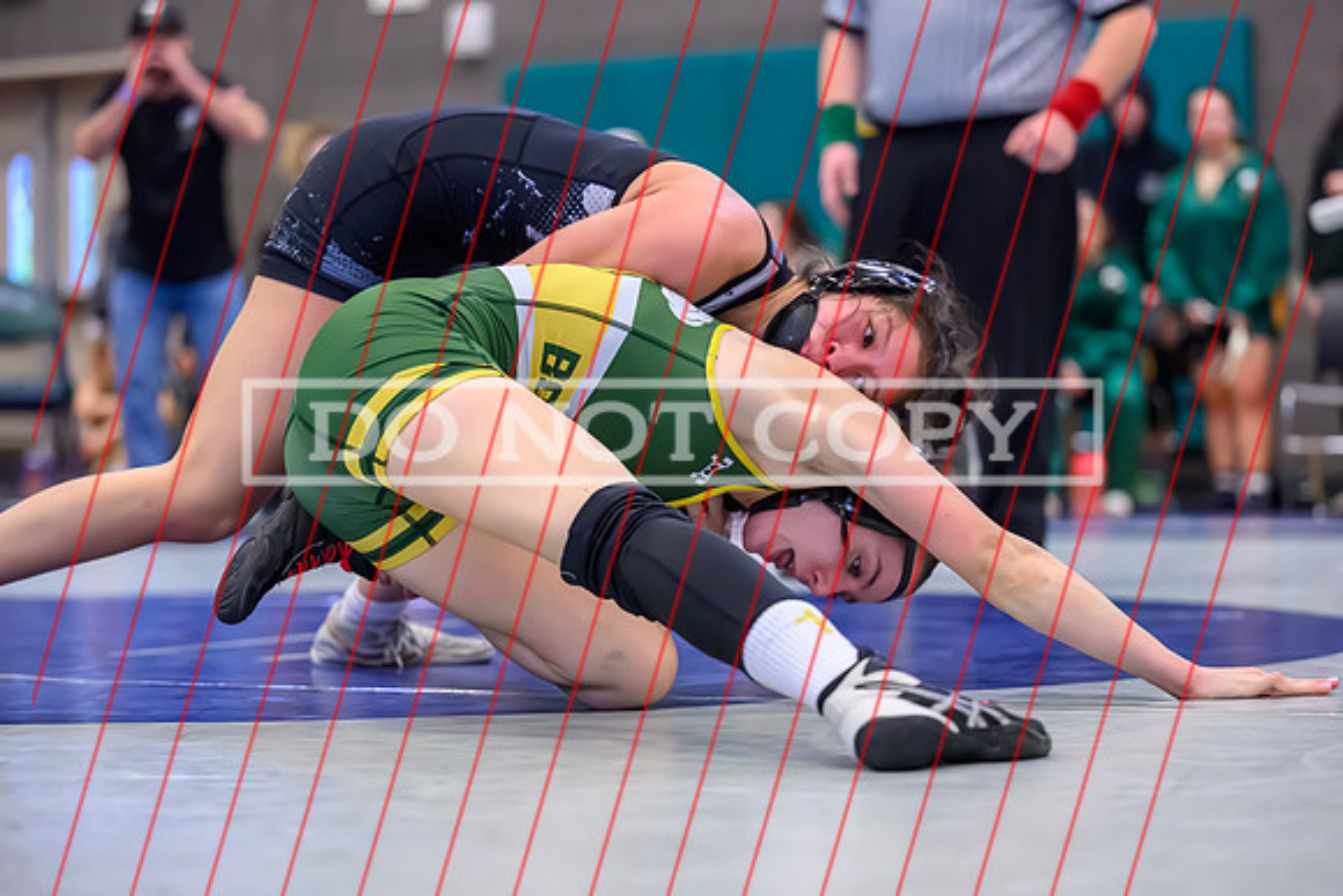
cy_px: 448
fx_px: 3694
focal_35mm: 99
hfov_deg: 20.6
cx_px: 672
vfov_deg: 13.8
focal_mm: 99
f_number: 2.8
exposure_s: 1/640
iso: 10000
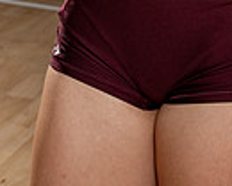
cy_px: -213
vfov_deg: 7.2
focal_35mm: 205
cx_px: 180
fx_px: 1408
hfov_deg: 9.4
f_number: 8
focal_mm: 63
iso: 100
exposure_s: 1/250
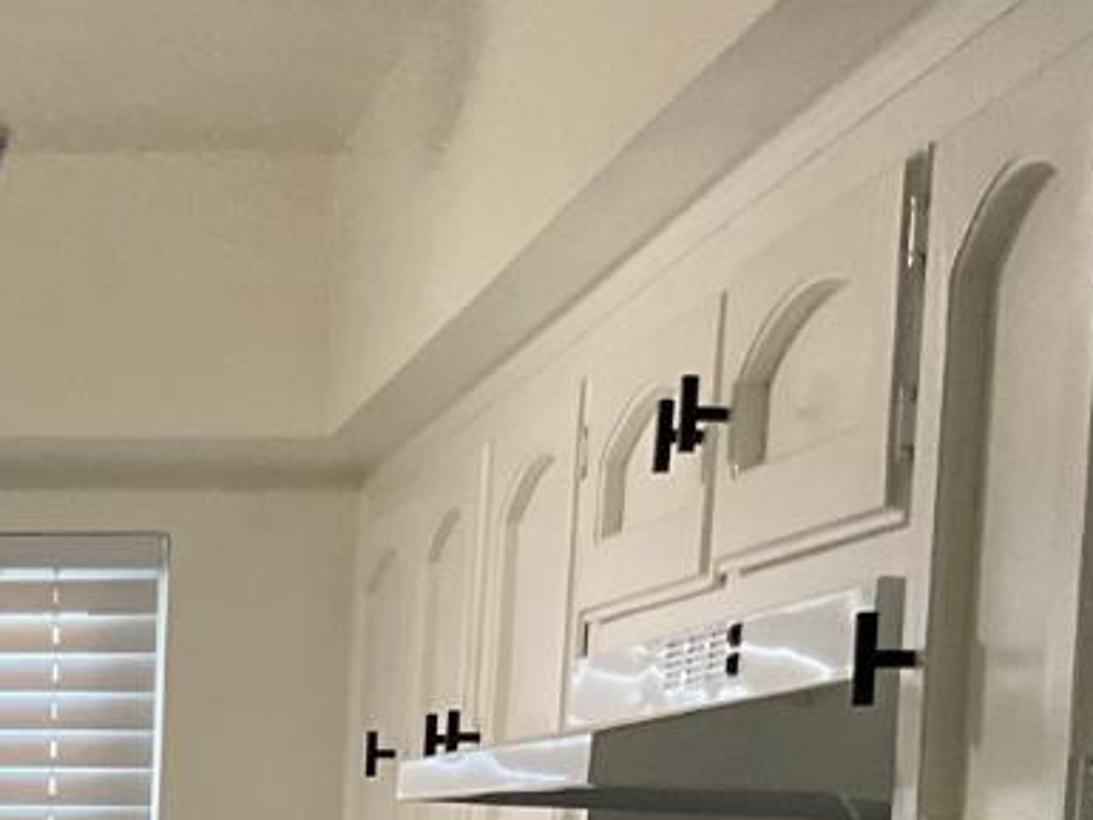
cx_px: -304
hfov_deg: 16.5
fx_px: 3569
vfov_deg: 12.1
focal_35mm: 113
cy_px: 1426
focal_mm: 3
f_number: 1.8
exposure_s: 1/60
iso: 80
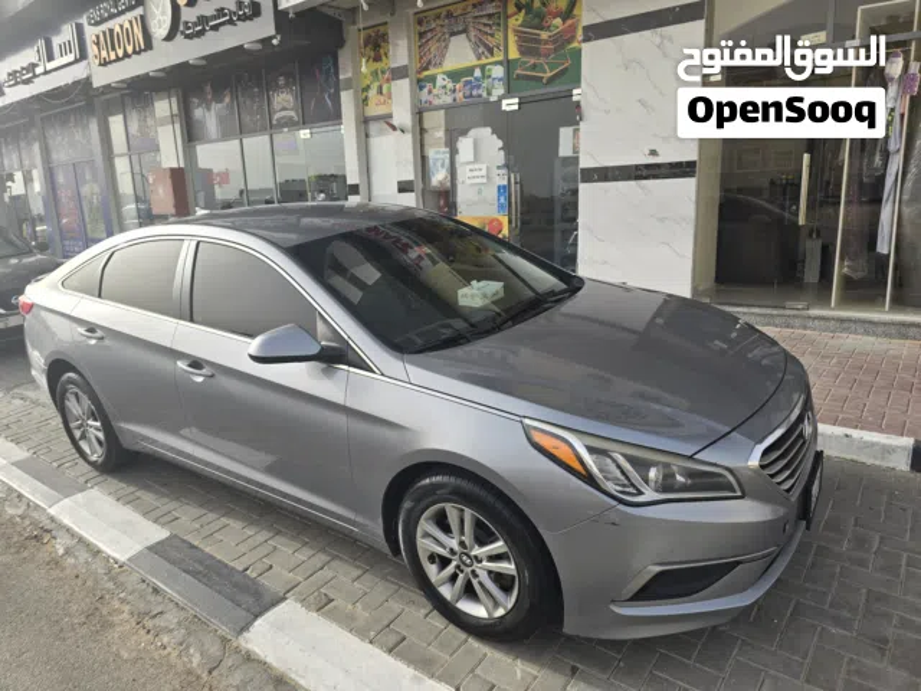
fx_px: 612
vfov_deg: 58.9
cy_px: 346
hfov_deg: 73.9
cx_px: 460
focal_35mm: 23
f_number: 1.7
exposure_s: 1/328
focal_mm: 6.3
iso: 12
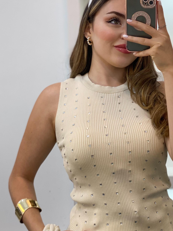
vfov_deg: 23.0
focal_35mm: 85
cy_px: 117
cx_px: 115
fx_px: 566
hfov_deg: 17.3
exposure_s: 1/122
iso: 100
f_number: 2
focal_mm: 6
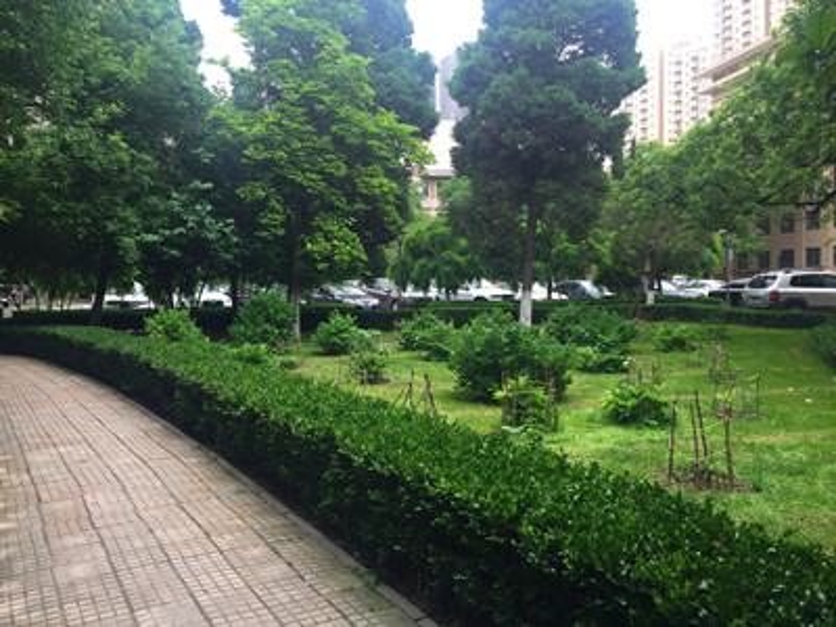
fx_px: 700
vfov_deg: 48.2
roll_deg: -0.3
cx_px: 418
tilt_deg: -0.1
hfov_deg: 61.7
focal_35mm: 29
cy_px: 314
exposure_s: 1/100
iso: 40
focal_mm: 4.15
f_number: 2.2
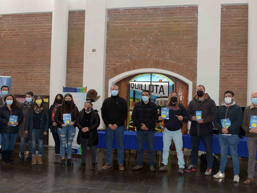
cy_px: 96
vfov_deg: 36.8
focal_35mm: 39
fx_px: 290
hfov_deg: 47.9
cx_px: 133
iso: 800
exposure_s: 1/125
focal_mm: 20
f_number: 5
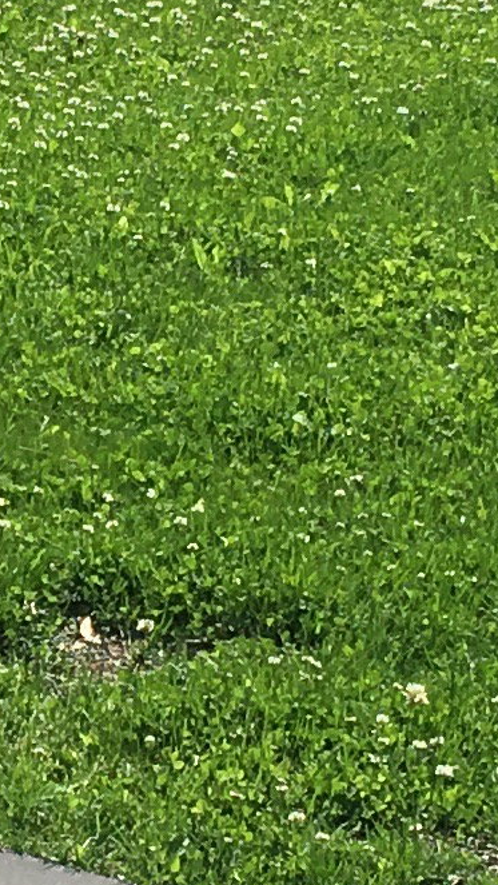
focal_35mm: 192
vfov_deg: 11.2
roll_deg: -0.1
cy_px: 542
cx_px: -73
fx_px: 4507
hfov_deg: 6.3
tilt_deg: -15.7
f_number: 2.2
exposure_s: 1/1183
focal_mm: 4.15
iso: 25
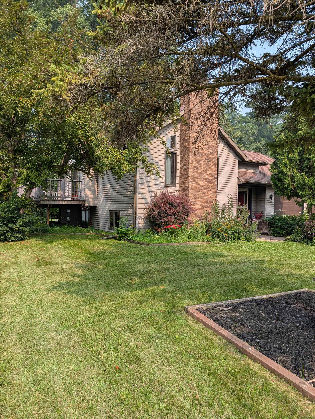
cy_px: 210
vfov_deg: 71.5
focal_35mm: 24
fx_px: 291
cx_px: 158
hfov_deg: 56.9
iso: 18
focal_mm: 6.9
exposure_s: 1/617
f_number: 1.68
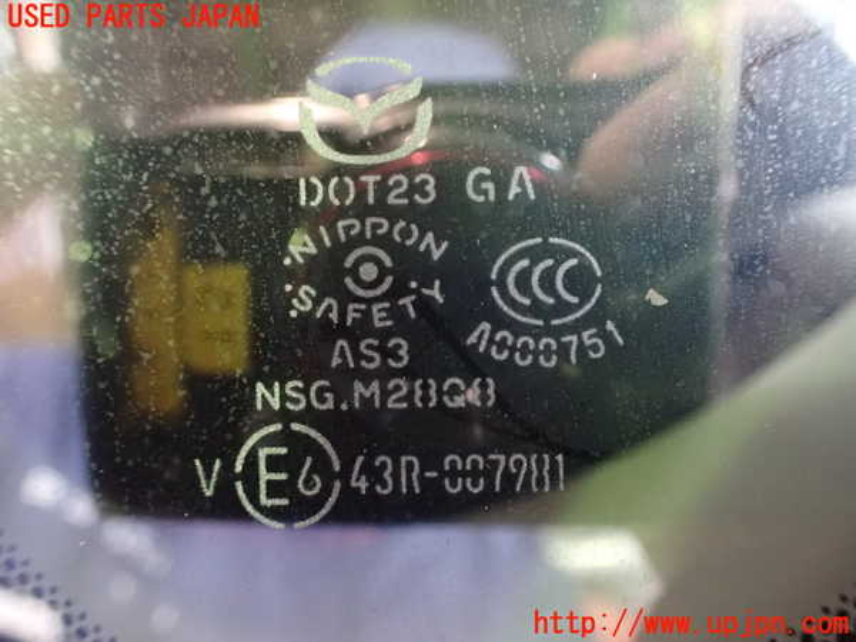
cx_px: 428
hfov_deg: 60.0
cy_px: 321
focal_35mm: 30
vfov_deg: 46.8
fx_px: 742
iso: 1600
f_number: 2.3
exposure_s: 1/13
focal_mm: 5.4
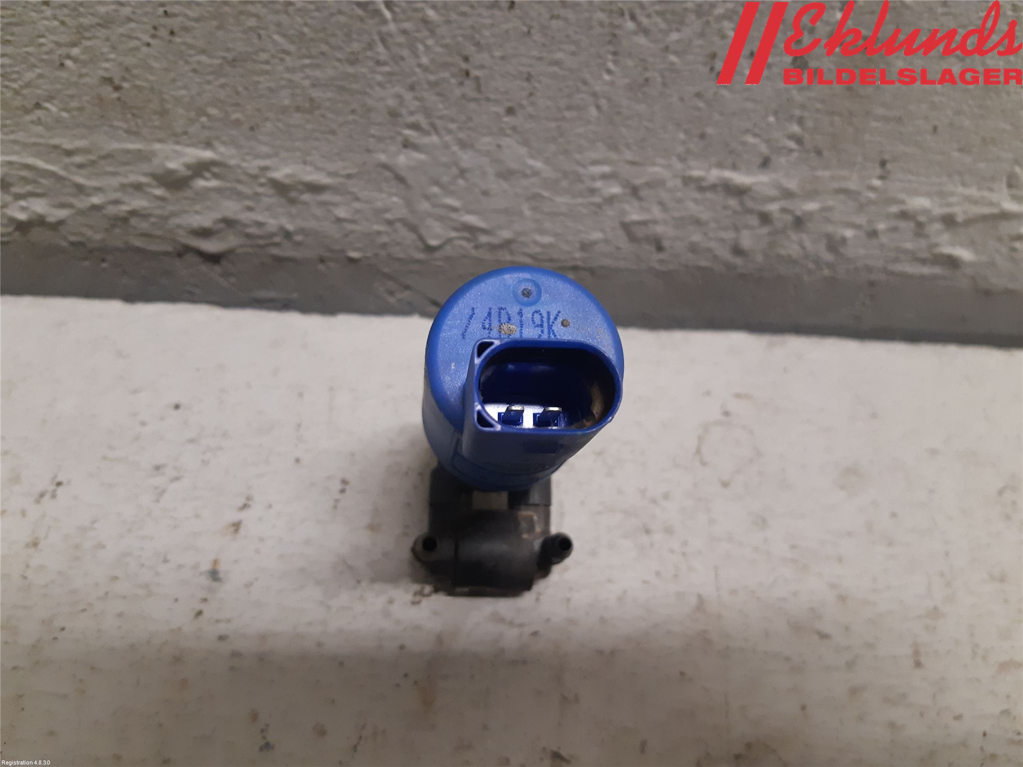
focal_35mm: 26
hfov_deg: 67.3
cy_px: 384
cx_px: 512
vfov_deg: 53.1
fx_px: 768
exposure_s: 1/50
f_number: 1.7
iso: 200
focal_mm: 3.93
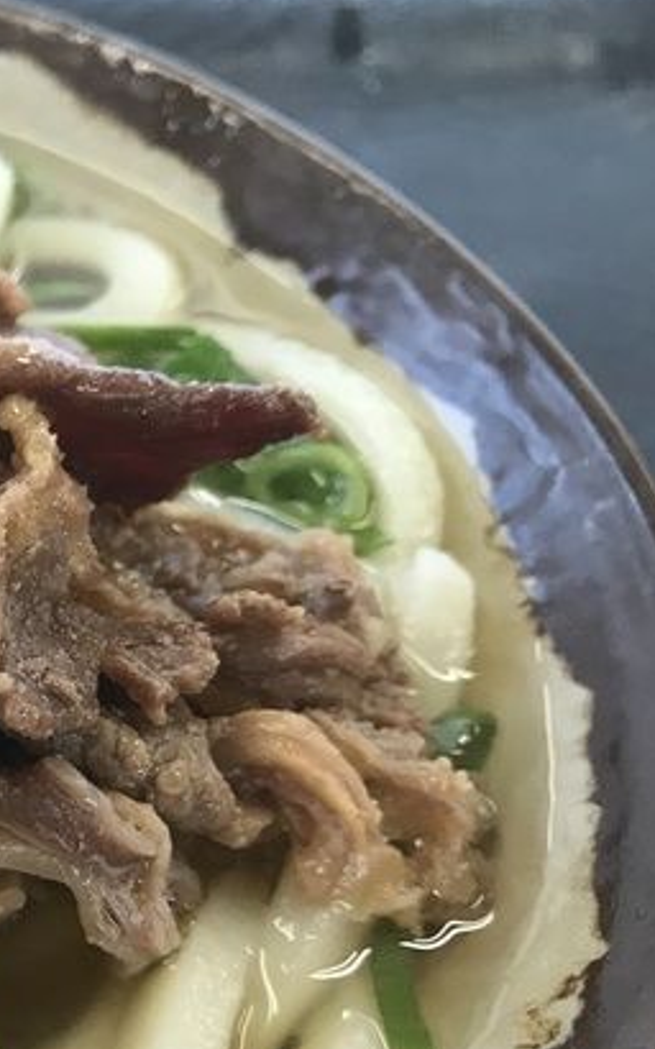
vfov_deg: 34.3
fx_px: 1686
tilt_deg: -51.6
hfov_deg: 18.9
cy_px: 682
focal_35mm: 59
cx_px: -375
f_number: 1.8
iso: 32
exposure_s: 1/30
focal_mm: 3.99
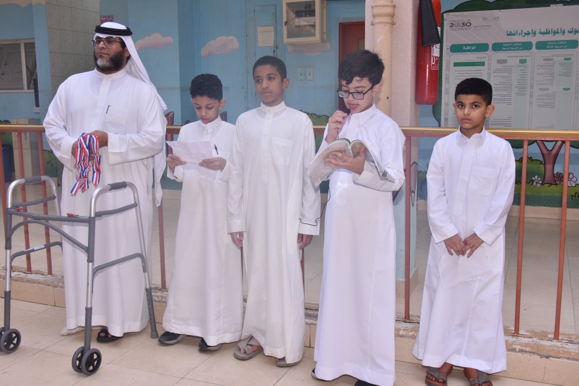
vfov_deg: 35.1
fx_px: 611
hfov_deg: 50.7
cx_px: 290
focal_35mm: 38
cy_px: 193
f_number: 11
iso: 400
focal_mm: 38
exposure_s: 1/80
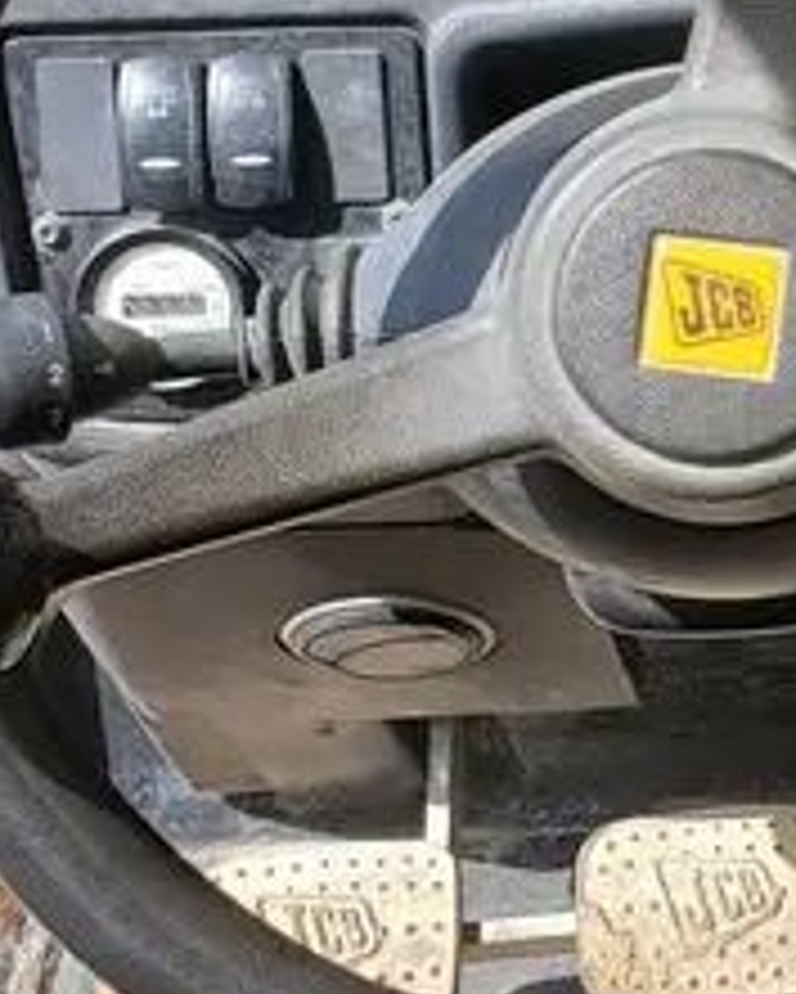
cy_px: 191
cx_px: 1043
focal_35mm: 84
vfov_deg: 22.4
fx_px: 2472
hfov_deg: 17.2
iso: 50
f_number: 2.4
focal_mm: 4.3
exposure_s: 1/991
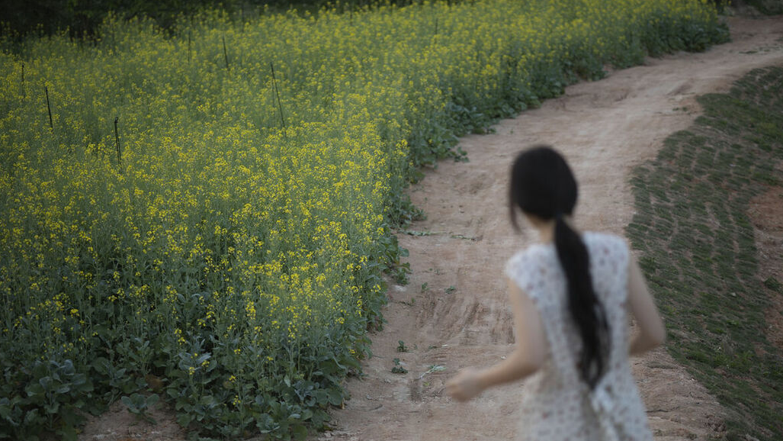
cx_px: 395
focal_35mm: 91
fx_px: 1890
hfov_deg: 23.4
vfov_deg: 13.3
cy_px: 237
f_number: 2
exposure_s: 1/200
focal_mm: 85
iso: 100
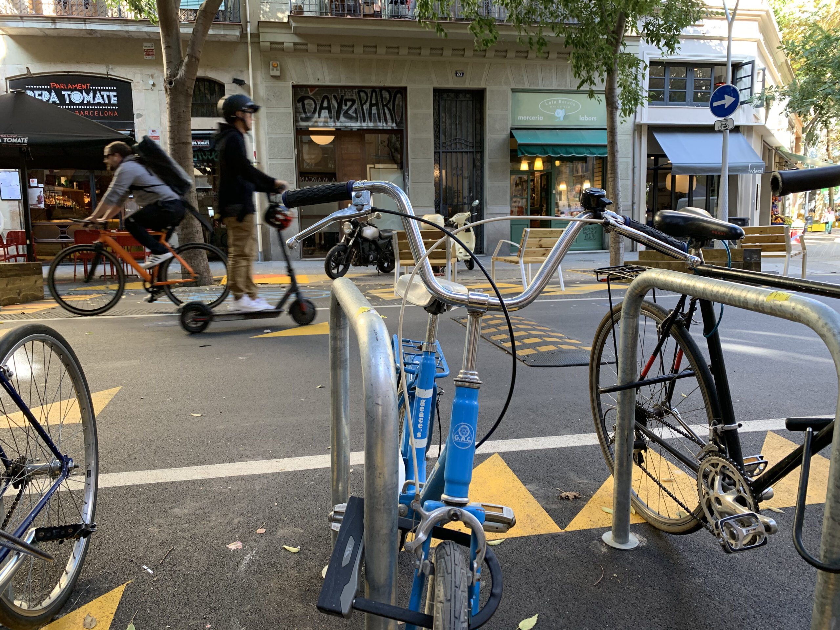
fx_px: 631
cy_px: 315
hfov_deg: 67.3
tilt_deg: -7.4
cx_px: 420
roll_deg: +1.7
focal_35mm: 26
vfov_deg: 53.1
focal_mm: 4.25
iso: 100
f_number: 1.8
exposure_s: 1/76
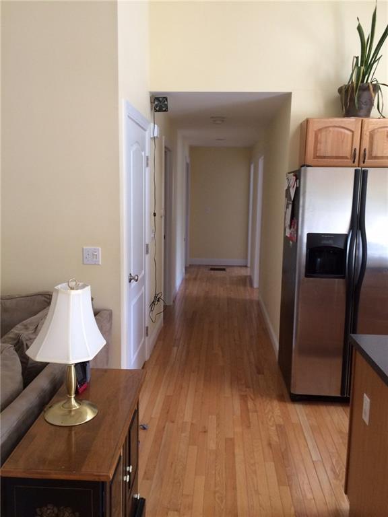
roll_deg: -0.2
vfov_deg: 61.7
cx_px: 194
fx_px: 433
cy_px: 258
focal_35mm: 29
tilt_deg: -10.9
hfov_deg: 48.2
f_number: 2.2
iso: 50
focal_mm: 4.15
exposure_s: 1/30
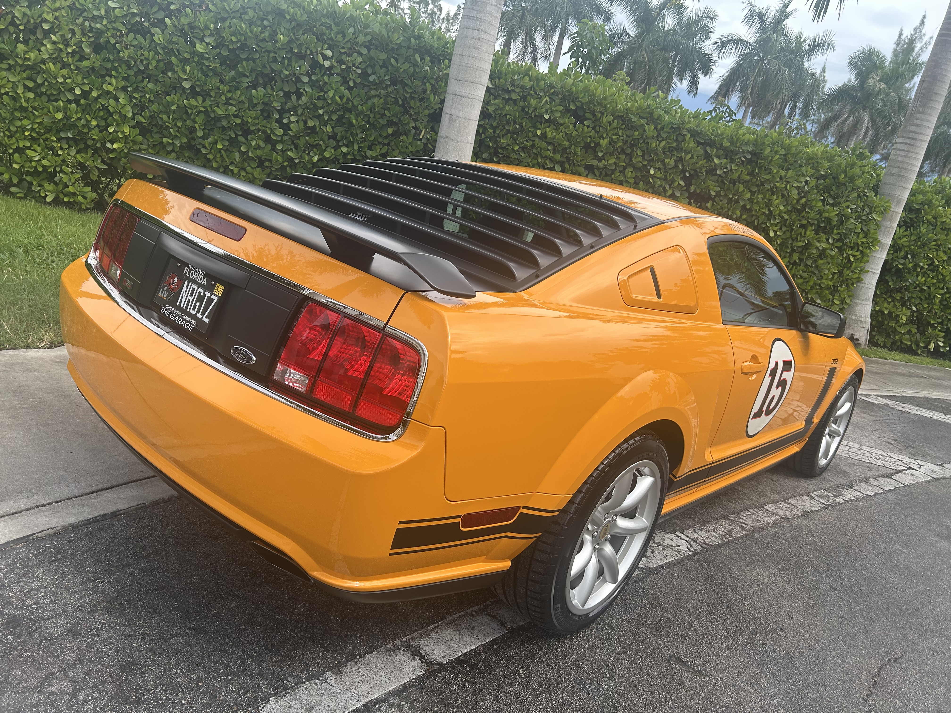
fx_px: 714
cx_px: 476
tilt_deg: -14.2
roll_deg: -13.5
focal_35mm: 26
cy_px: 356
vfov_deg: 53.1
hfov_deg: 67.3
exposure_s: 1/1901
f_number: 1.5
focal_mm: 5.7
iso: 50
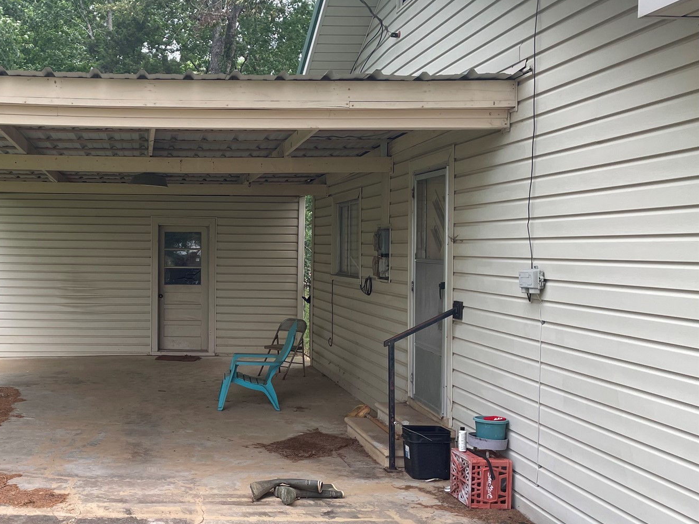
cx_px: 162
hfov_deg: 45.0
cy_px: 272
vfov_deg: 35.9
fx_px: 808
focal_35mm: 40
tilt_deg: -1.4
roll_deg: -1.0
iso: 32
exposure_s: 1/353
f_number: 1.6
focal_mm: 4.2
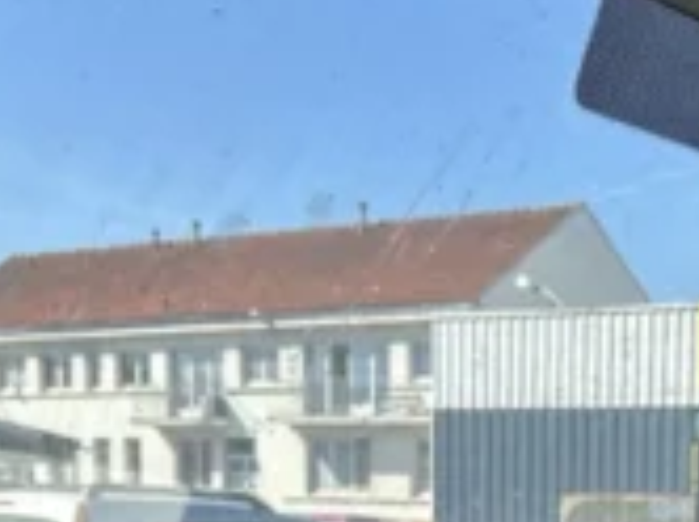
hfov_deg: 20.1
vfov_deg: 14.7
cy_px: 762
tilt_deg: -8.9
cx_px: 733
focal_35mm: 94
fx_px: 1895
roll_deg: -2.1
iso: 50
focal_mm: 5.7
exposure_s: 1/1395
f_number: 1.5
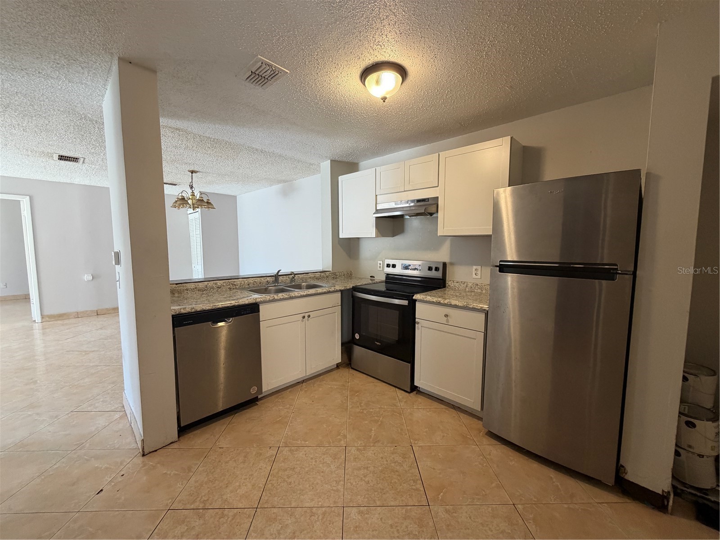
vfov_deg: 85.7
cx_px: 360
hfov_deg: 102.1
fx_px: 291
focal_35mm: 14
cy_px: 270
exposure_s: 1/118
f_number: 2.2
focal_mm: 2.22
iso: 320
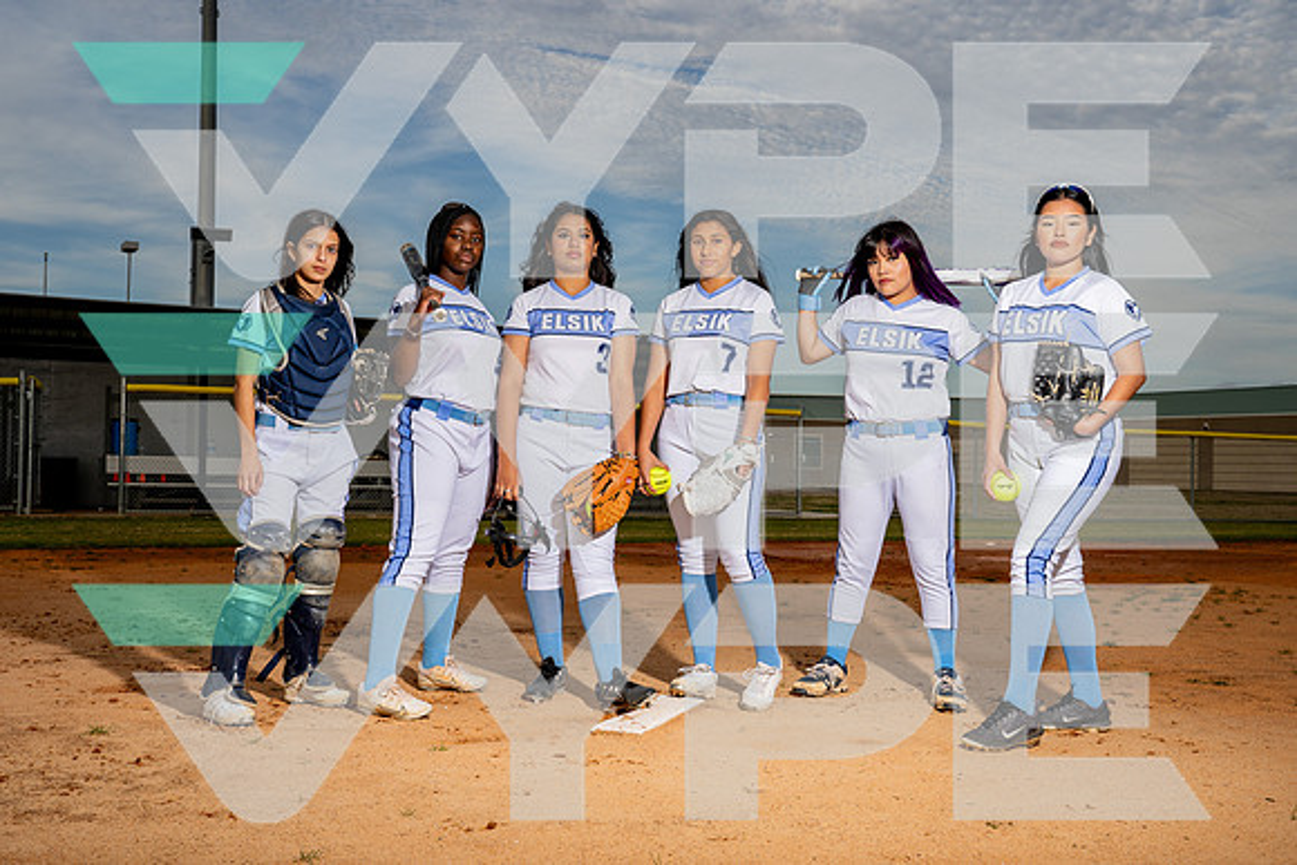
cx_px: 648
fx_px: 1405
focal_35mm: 39
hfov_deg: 49.5
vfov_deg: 34.2
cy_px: 432
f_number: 11
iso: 160
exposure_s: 1/250
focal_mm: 39
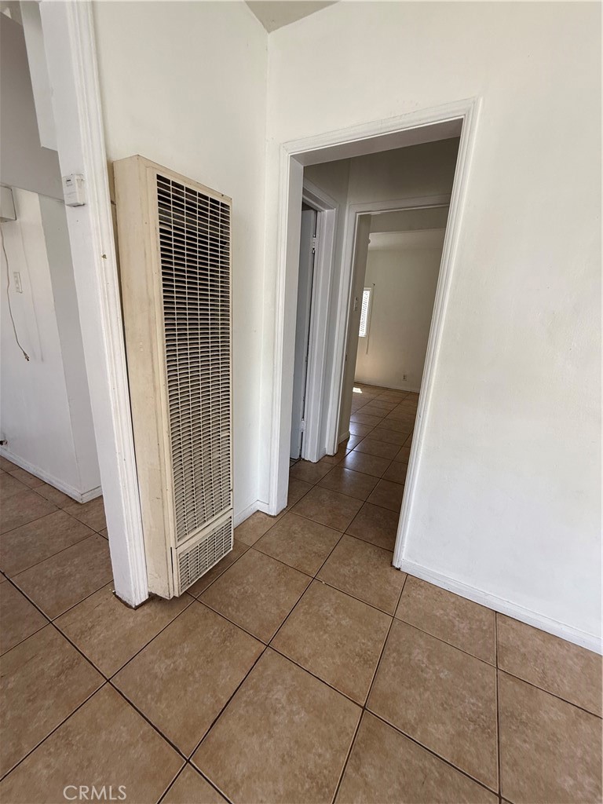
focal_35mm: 14
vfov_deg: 102.1
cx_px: 302
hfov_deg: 85.7
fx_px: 325
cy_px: 402
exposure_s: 1/99
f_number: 2.2
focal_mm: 2.22
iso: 80
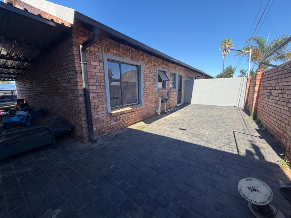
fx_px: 118
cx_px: 146
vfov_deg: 85.7
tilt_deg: -9.4
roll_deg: +1.9
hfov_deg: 102.1
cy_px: 109
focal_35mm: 14
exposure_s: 1/502
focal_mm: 2.22
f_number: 2.2
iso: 50
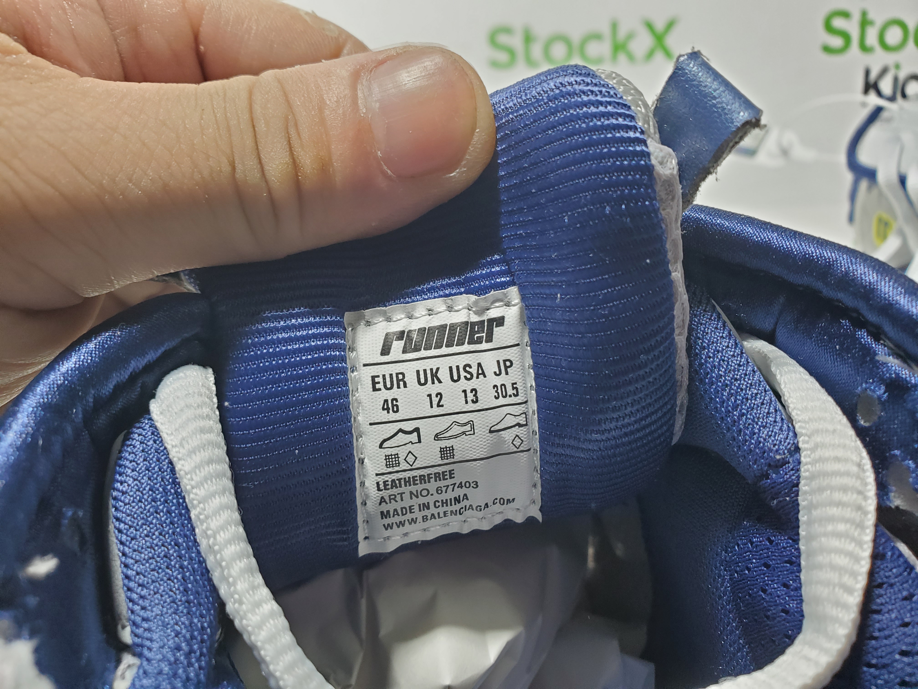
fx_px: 690
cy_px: 344
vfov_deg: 53.1
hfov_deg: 67.3
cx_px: 459
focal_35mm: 26
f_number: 2.4
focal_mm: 4.3
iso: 100
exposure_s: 1/100
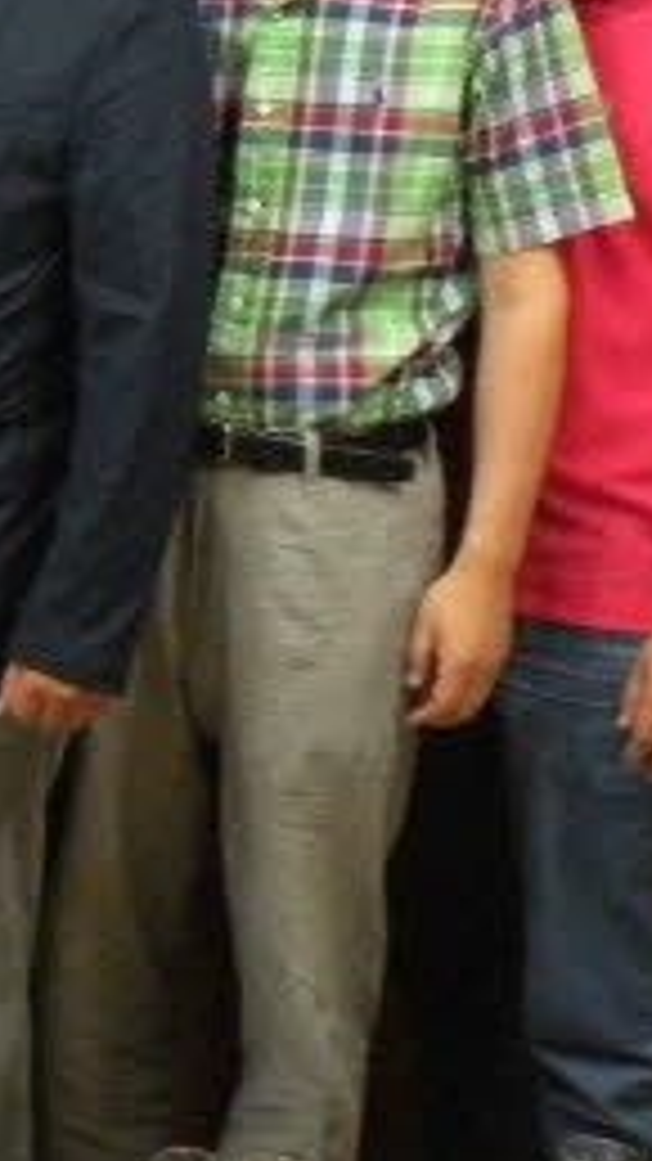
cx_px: -1012
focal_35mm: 97
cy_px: 315
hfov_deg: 10.4
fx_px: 2983
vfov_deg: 21.8
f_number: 2.8
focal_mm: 4.7
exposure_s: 1/30
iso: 400
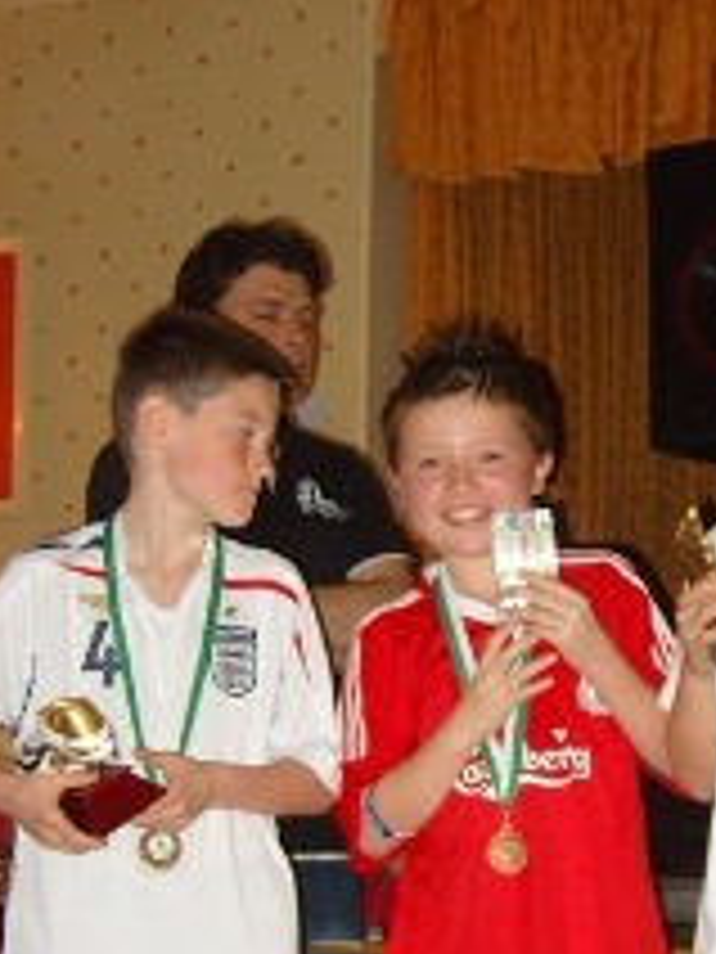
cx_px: 590
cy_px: 747
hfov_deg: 14.7
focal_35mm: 100
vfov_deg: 19.5
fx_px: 2758
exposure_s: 1/45
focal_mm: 11
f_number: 3.5
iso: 255
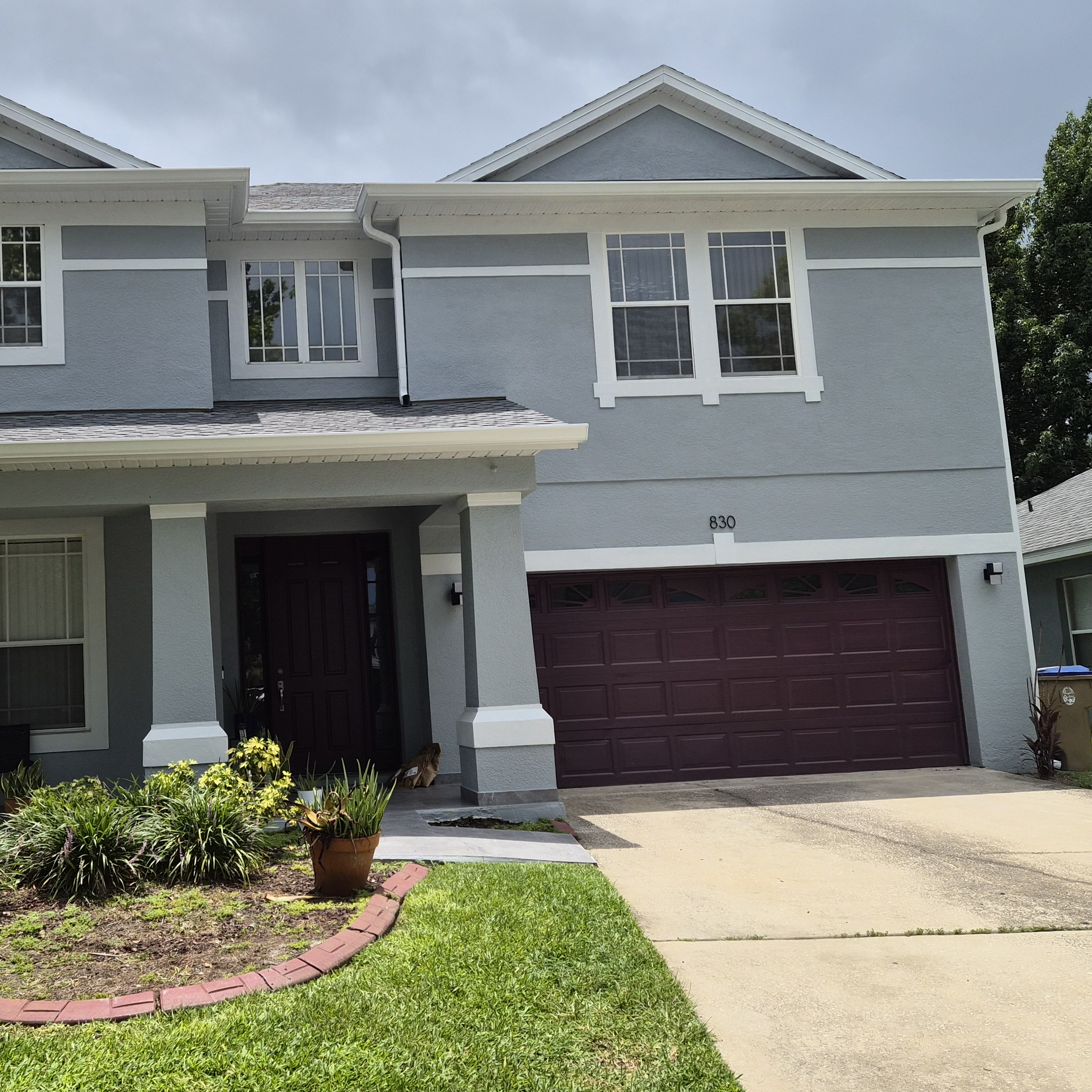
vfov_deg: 48.4
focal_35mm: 34
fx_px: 1213
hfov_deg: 47.5
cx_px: 344
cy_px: 541
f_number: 1.8
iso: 80
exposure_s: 1/7584
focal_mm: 5.4
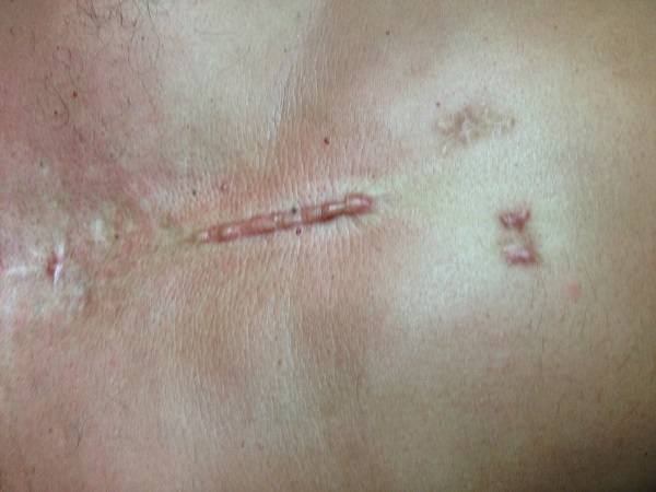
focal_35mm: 35
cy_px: 246
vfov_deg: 40.7
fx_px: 663
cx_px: 328
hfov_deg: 52.6
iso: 125
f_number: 2.4
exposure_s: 1/20
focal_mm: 4.28
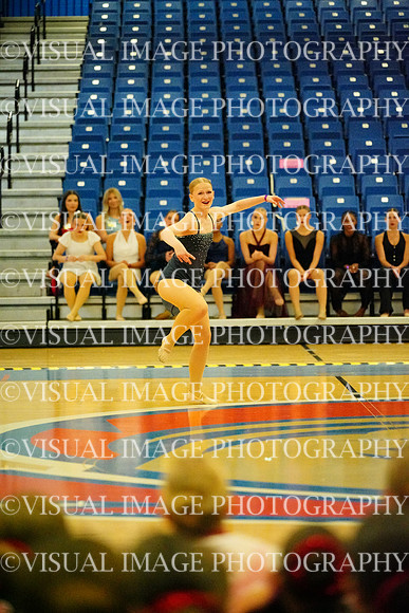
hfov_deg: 9.2
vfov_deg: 13.7
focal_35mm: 150
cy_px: 306
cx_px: 204
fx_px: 2555
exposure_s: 1/1600
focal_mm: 150
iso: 25600
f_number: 2.8
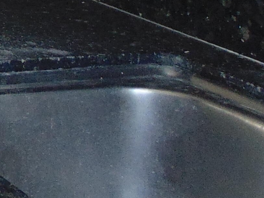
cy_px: -120
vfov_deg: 9.1
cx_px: -419
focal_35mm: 158
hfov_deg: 10.4
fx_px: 1205
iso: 100
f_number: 3
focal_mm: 4.5
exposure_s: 1/30
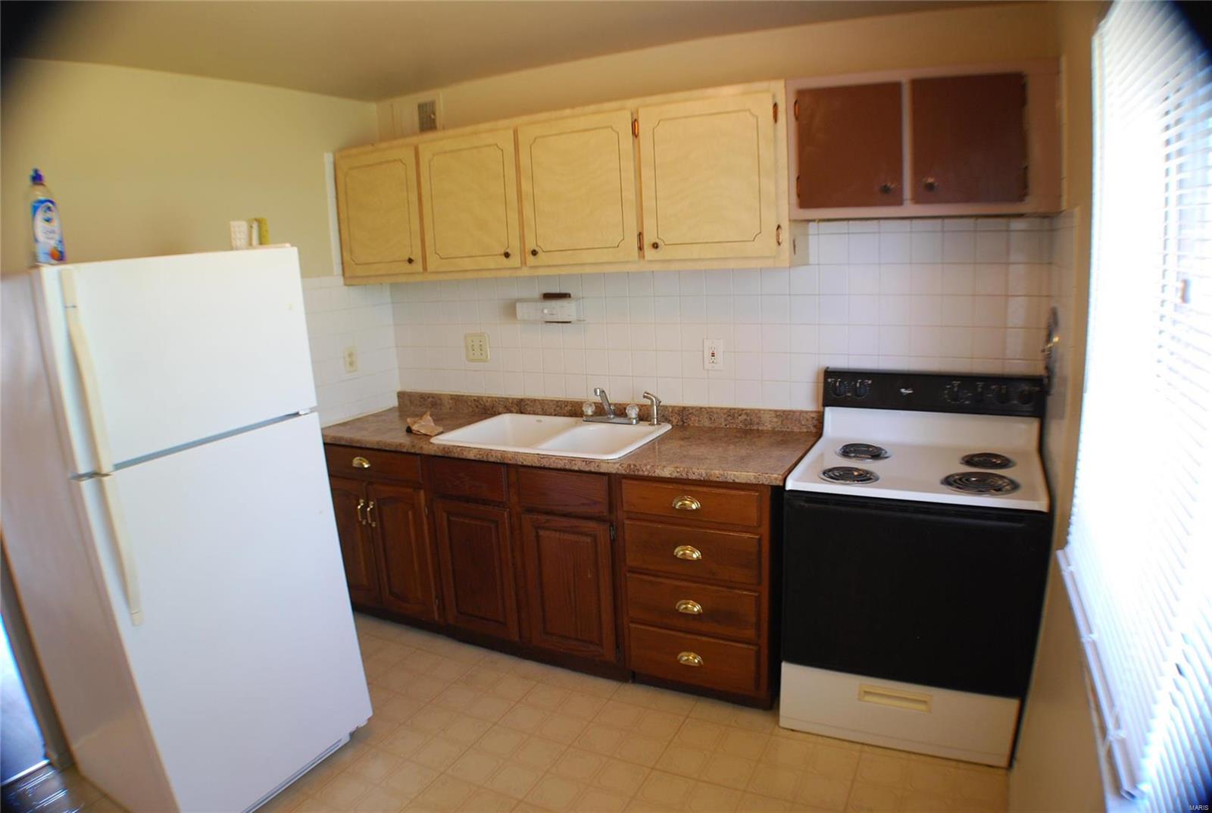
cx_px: 606
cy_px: 406
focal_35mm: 27
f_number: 3.5
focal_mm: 18
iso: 400
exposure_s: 1/40
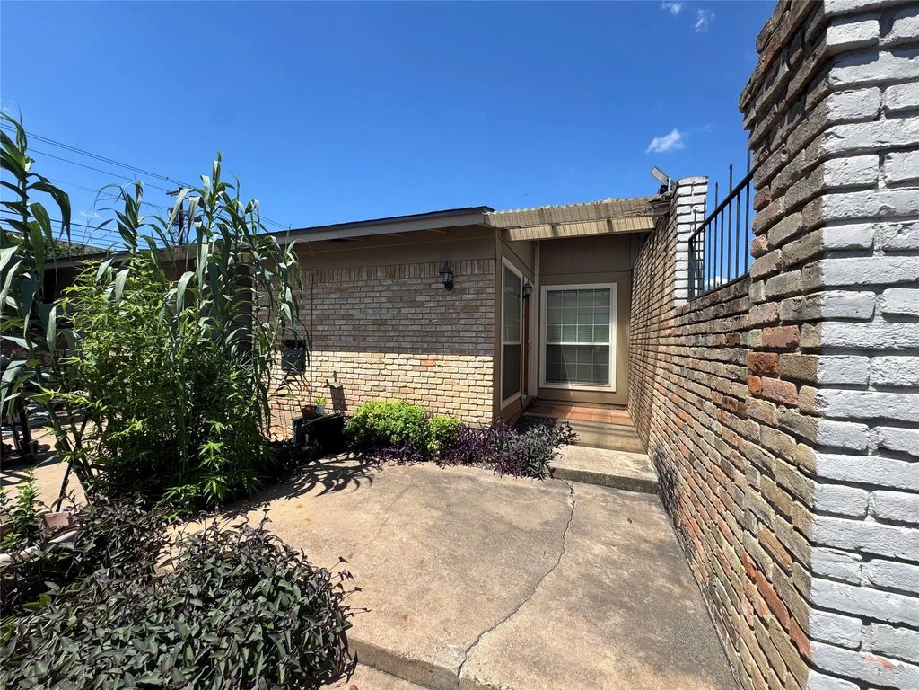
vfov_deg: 85.7
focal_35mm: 14
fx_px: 372
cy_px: 345
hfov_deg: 102.1
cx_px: 460
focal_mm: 2.22
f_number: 2.2
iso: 40
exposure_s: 1/1299
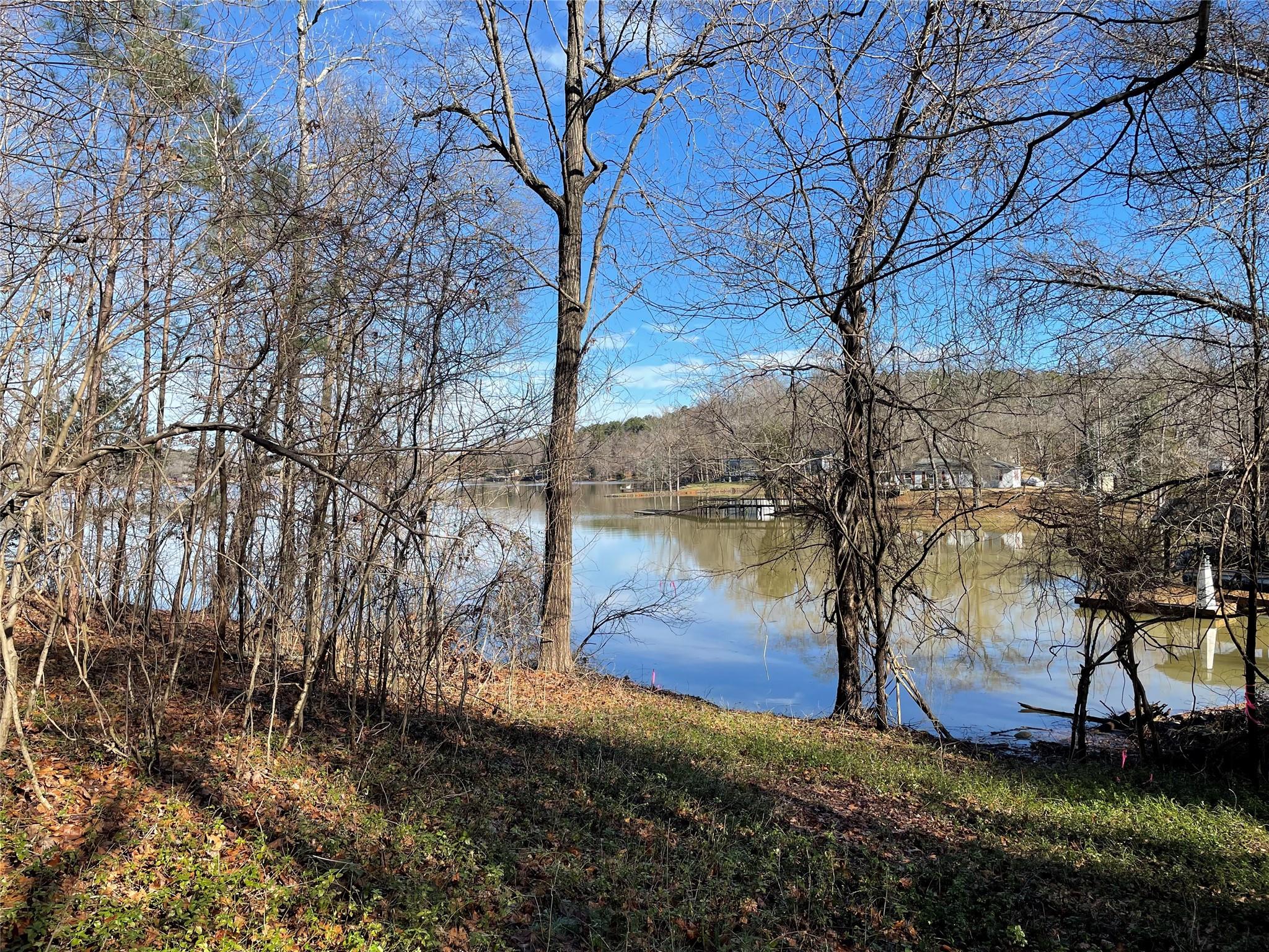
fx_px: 953
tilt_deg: -0.1
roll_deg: +1.2
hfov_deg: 67.3
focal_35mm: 26
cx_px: 634
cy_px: 476
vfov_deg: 53.1
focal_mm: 4.2
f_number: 1.6
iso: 32
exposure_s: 1/1855
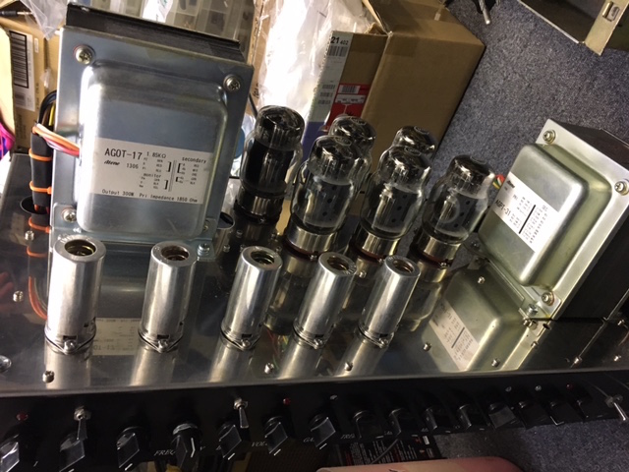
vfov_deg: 48.2
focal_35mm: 29
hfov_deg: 61.7
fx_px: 527
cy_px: 236
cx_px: 314
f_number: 2.2
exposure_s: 1/20
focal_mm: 4.15
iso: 200
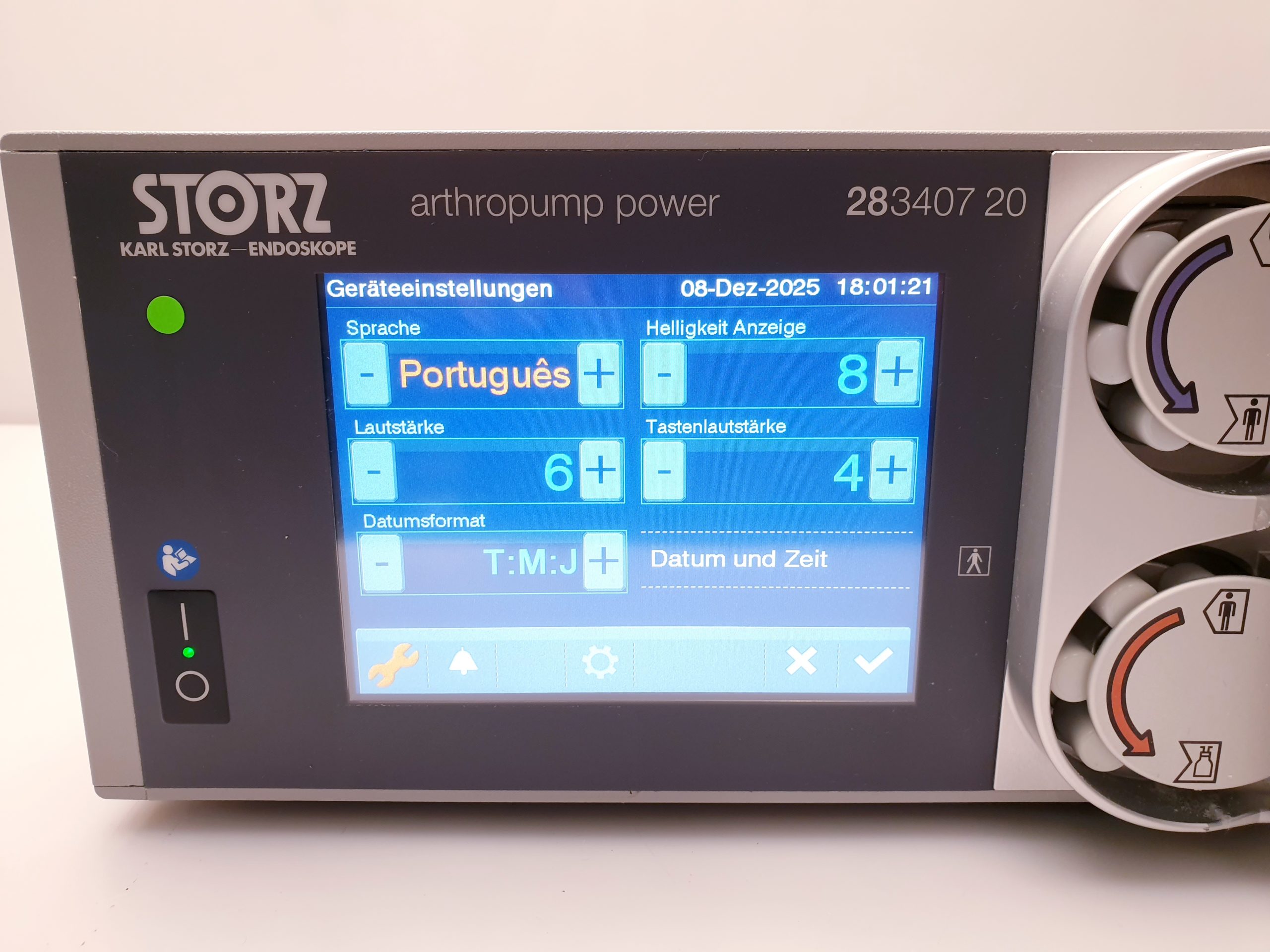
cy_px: 476
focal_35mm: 26
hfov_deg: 67.3
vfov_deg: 53.1
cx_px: 635
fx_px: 954
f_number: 2.4
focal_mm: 4.3
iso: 100
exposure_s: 1/50
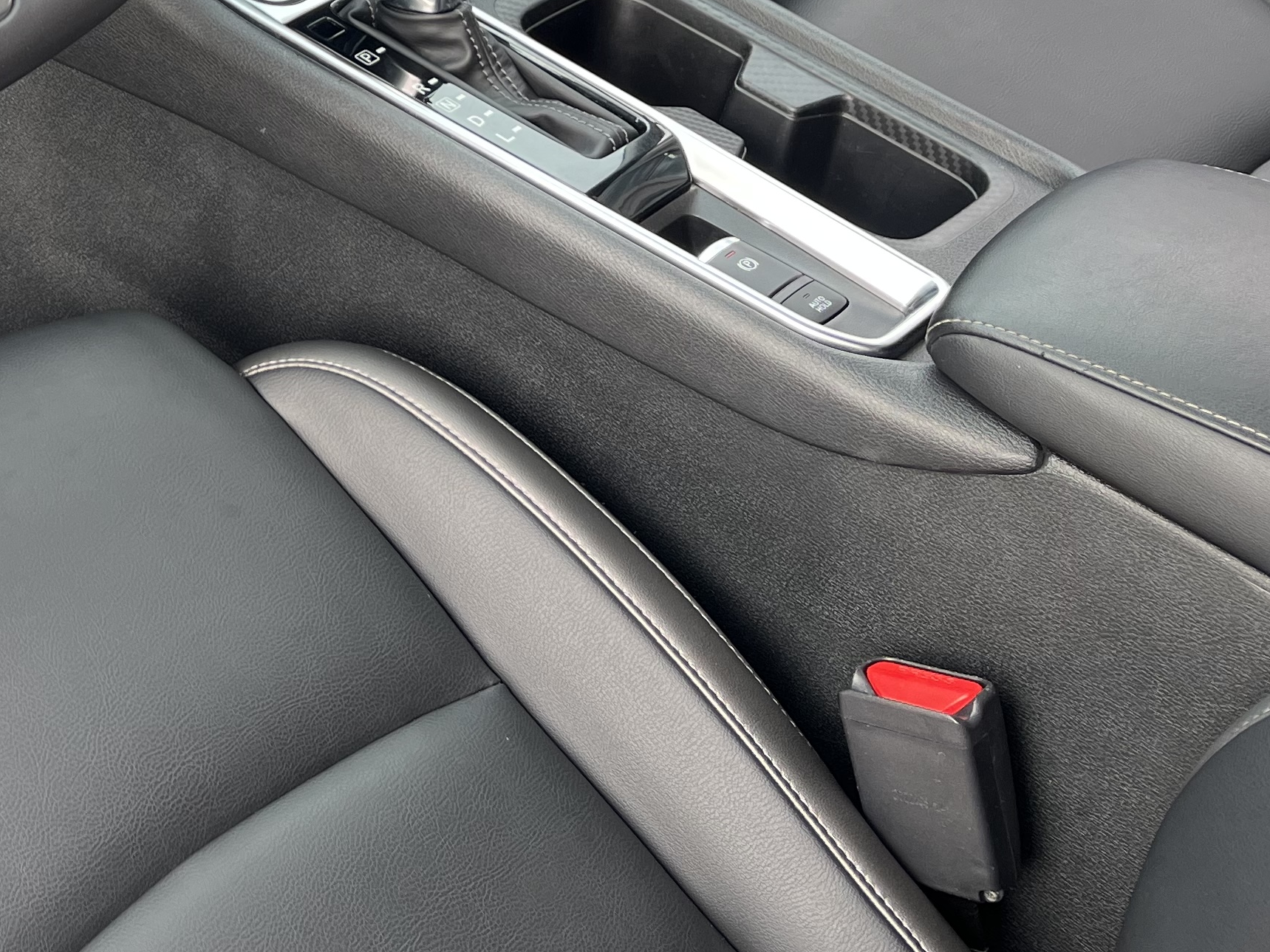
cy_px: -118
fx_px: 2238
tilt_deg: -30.4
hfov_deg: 28.9
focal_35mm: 61
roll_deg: -4.4
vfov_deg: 22.5
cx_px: -98
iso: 40
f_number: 1.6
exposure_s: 1/178
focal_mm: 5.1
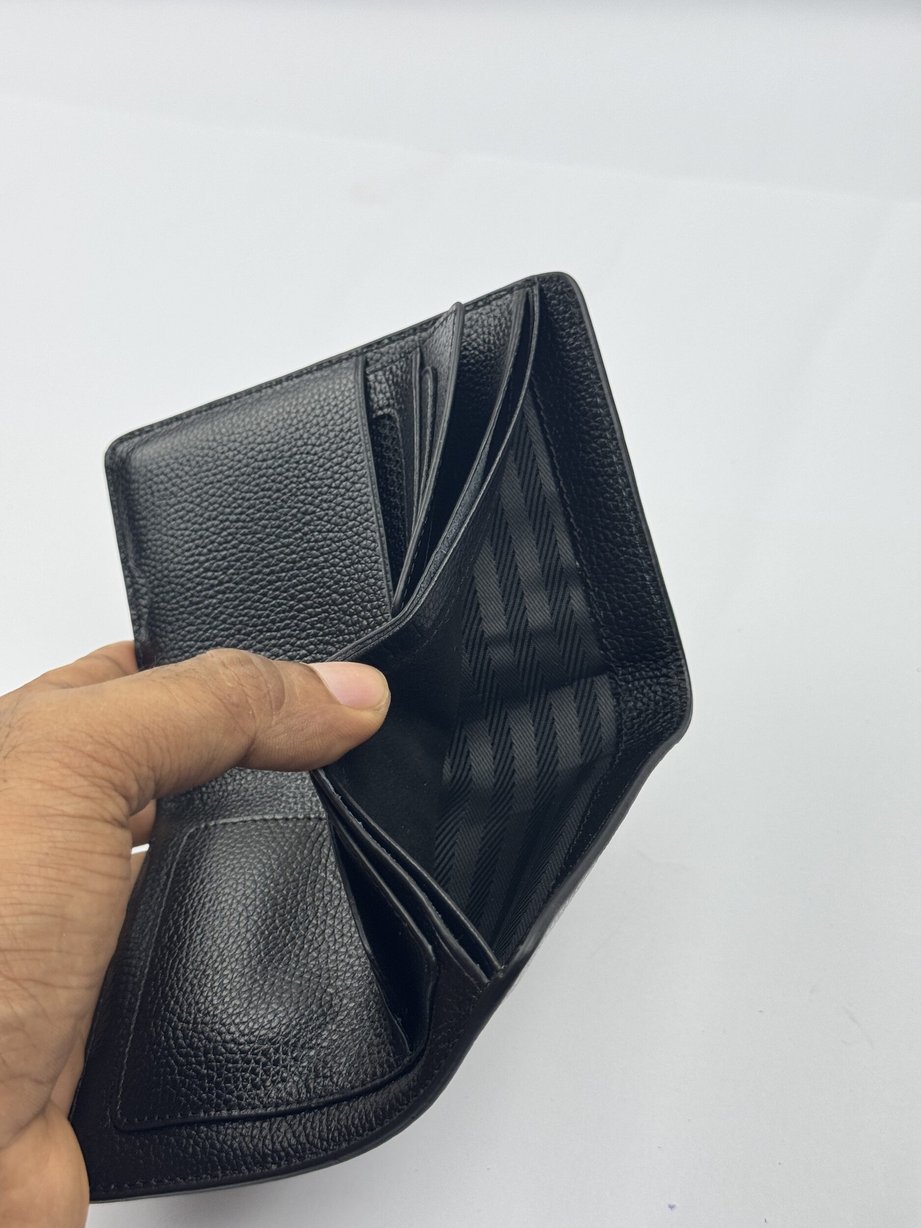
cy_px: 614
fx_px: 1703
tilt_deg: -46.7
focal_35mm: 48
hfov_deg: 30.3
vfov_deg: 39.7
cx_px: 460
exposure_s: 1/244
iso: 64
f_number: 1.78
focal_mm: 6.76
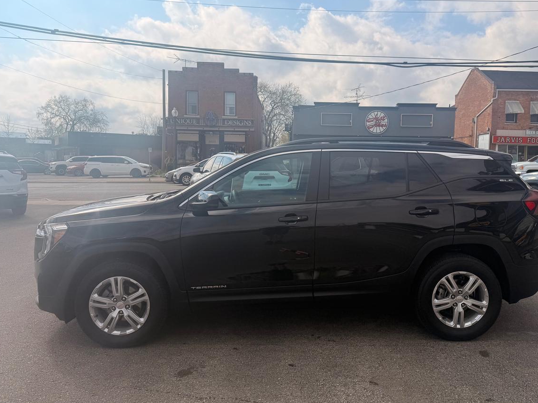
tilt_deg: -1.9
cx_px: 296
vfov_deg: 51.3
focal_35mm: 27
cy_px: 182
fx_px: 420
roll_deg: -0.8
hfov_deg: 65.2
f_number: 1.78
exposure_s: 1/8130
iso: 80
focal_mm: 6.76
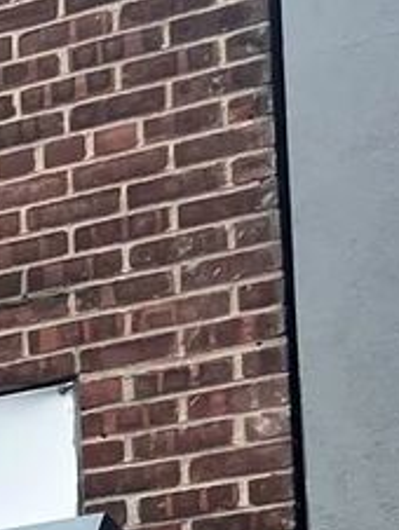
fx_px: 2408
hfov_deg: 8.2
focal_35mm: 157
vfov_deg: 11.5
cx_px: -751
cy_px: 998
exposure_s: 1/846
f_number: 1.5
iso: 50
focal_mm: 5.7
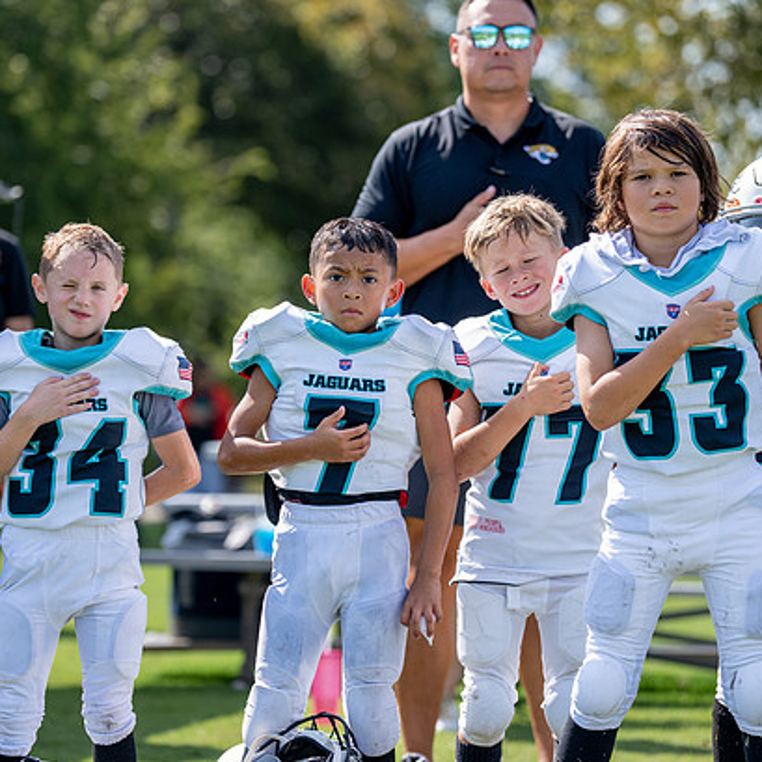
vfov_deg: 10.3
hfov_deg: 10.3
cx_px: 343
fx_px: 4209
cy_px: 384
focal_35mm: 169
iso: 160
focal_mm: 130
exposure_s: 1/1600
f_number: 2.8
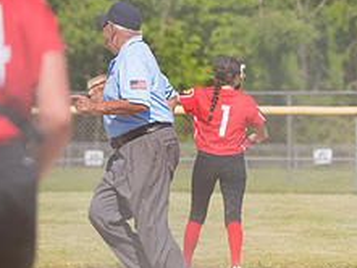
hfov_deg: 3.9
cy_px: 149
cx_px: 443
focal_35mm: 504
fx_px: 5201
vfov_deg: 3.0
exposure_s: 1/1600
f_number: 5.6
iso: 320
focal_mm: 200
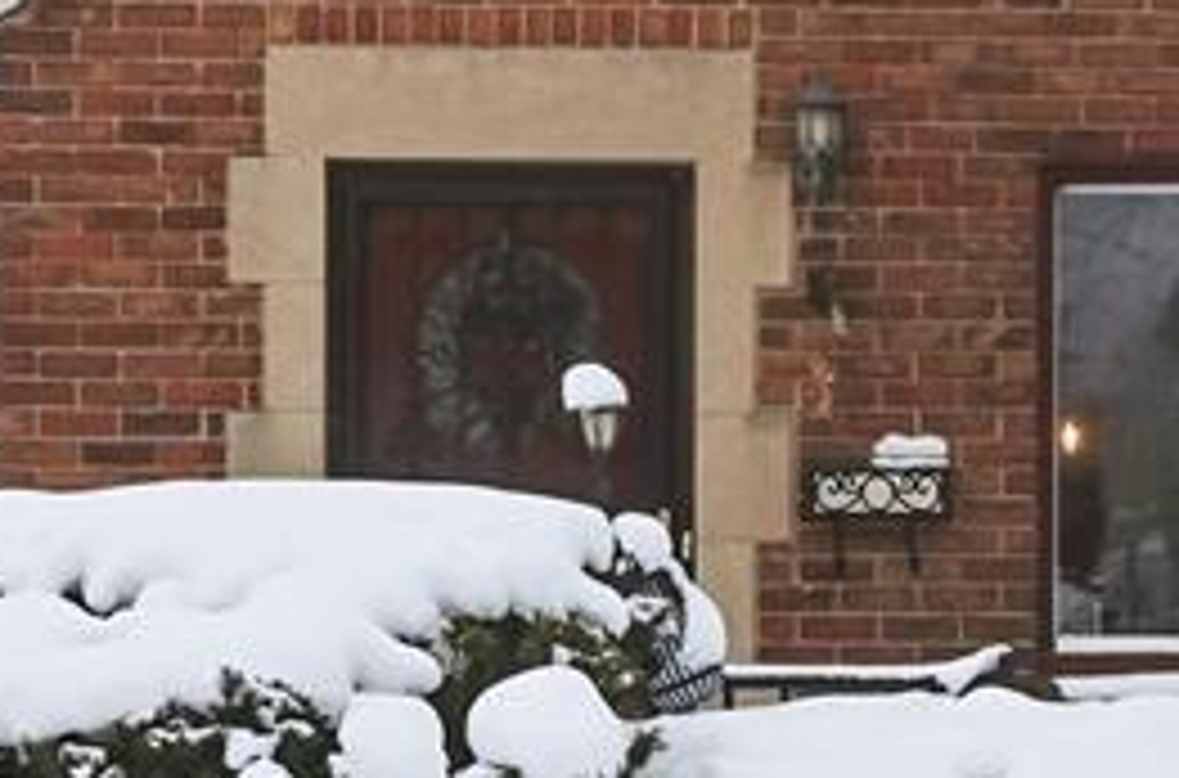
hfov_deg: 23.7
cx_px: 688
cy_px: 652
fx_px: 2808
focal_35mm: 86
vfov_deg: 15.7
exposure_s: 1/8000
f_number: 8
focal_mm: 22
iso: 2000
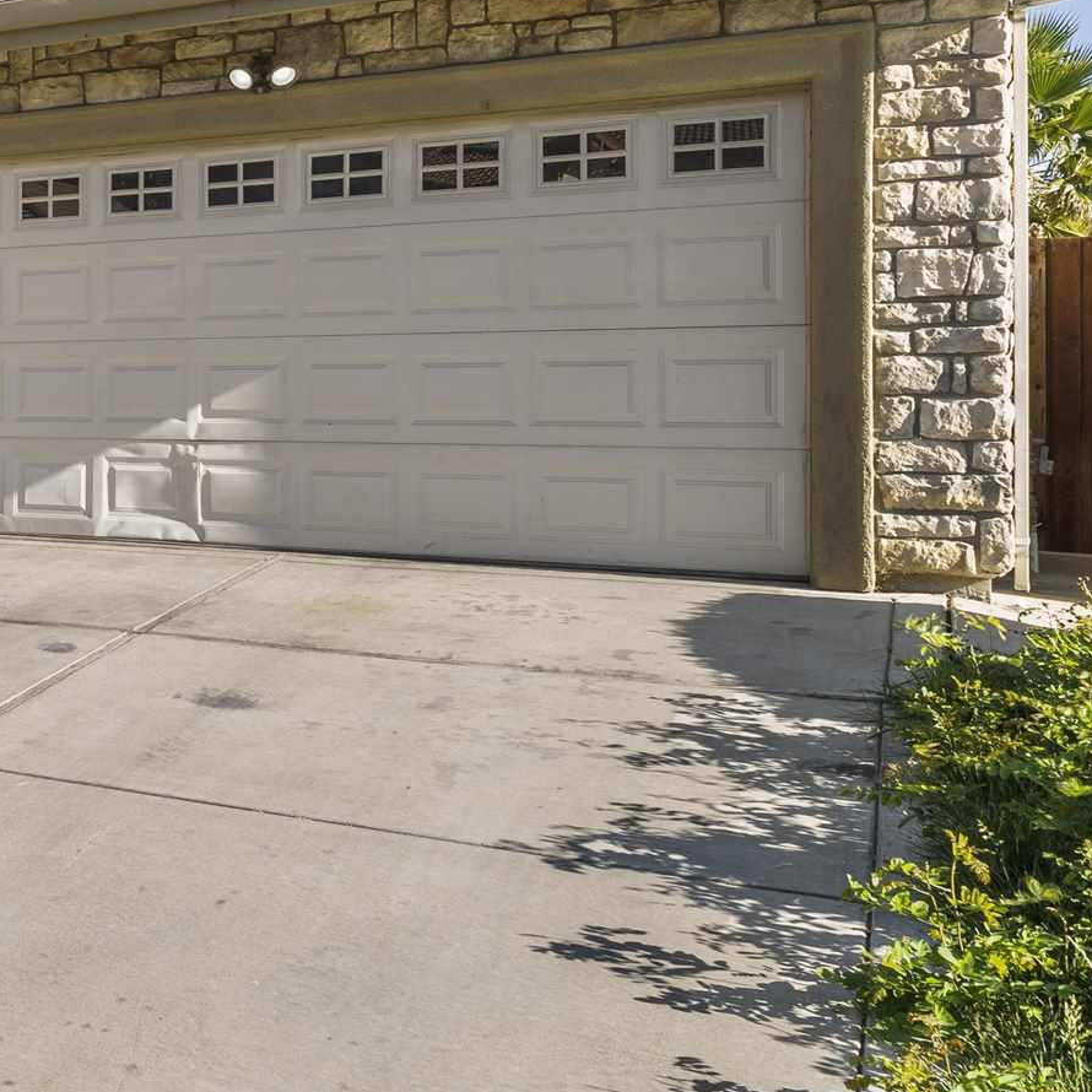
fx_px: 1581
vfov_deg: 37.7
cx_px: -139
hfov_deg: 32.9
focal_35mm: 44
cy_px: 375
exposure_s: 1/10
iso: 100
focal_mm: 15.1
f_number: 10
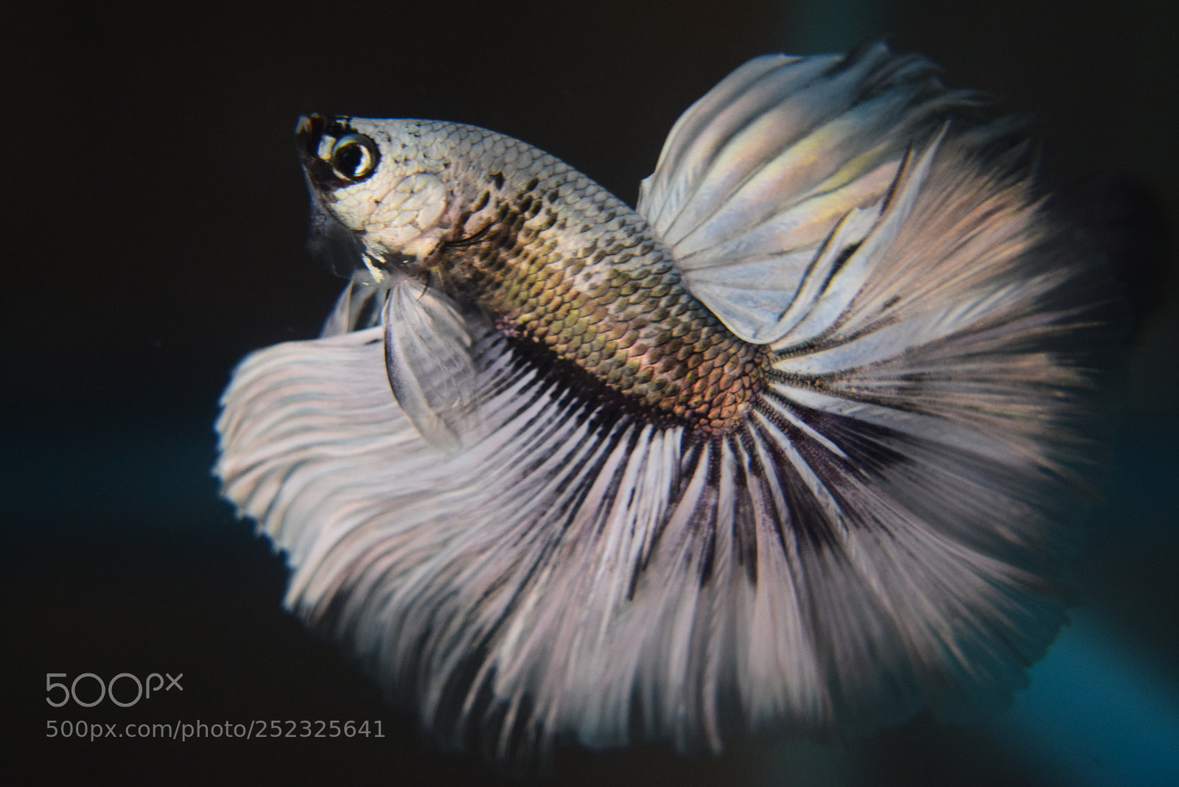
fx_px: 1572
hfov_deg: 41.1
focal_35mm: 48
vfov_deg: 28.1
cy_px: 394
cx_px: 590
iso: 1600
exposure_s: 1/60
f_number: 5
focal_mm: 32
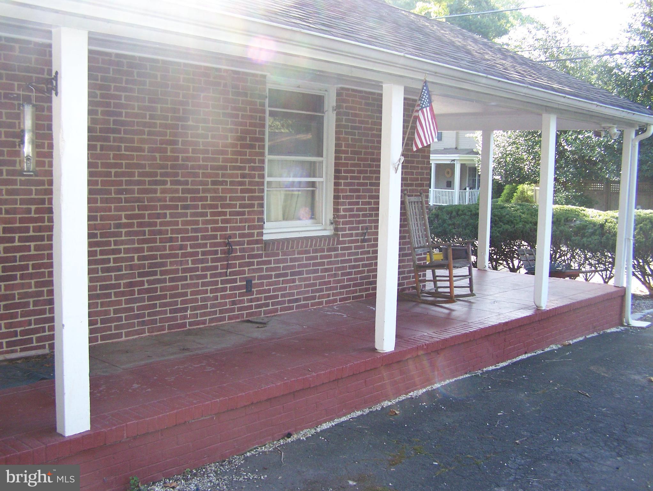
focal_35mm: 38
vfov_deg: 37.8
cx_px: 326
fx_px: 717
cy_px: 246
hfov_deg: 48.9
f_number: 2.8
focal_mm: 6.3
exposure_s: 1/100
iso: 160
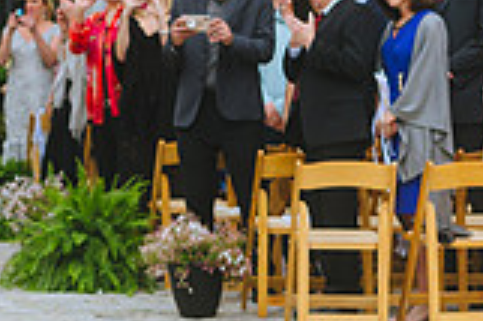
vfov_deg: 5.3
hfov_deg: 7.8
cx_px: -187
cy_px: 118
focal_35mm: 260
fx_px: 3485
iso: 400
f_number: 2.8
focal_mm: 70
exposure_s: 1/1000
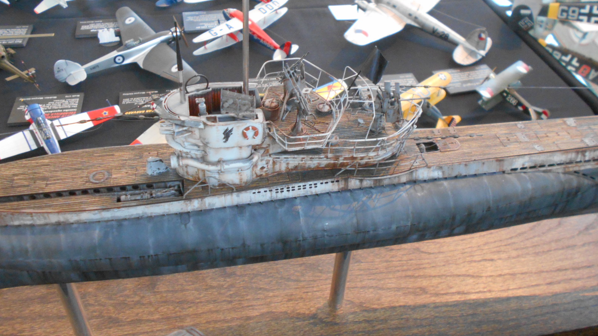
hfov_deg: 62.6
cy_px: 132
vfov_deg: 37.6
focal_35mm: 31
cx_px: 296
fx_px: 492
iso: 450
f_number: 3.4
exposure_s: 1/8
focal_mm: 5.1
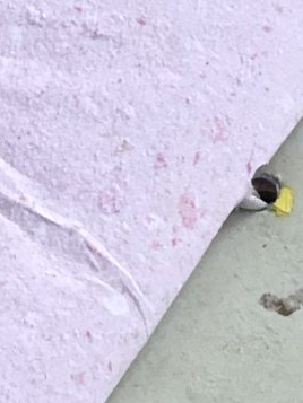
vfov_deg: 6.0
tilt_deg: -57.4
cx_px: 355
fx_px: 3814
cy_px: 361
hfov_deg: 4.5
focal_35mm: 327
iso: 64
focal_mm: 6.6
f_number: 2.8
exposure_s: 1/30
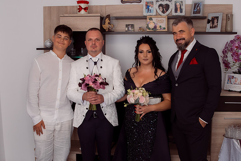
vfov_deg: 32.6
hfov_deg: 47.3
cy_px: 88
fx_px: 275
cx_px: 125
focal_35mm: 41
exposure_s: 1/125
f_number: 4
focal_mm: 23
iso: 400
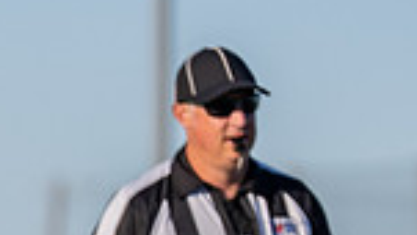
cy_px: 465
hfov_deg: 2.3
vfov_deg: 1.3
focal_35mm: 952
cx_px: -420
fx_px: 10528
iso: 100
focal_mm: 171
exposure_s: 1/2500
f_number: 2.8
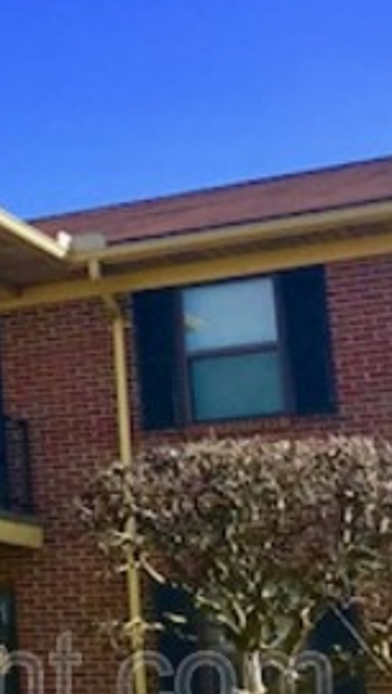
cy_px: 366
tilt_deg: +11.5
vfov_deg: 23.6
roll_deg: +0.4
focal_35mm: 90
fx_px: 1658
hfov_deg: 11.7
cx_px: -456
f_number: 1.8
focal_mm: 3.99
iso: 20
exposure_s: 1/1330
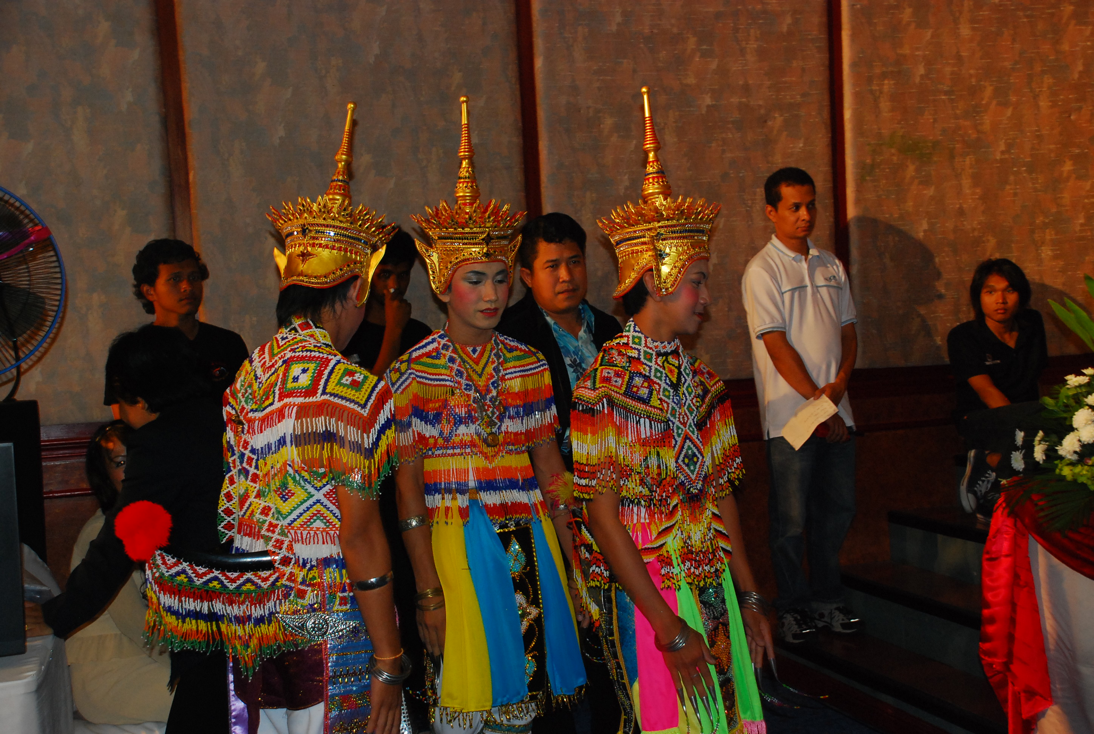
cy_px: 367
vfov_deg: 25.9
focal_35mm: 52
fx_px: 1599
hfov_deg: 37.8
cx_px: 547
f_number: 5.6
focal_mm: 35
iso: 640
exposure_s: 1/15
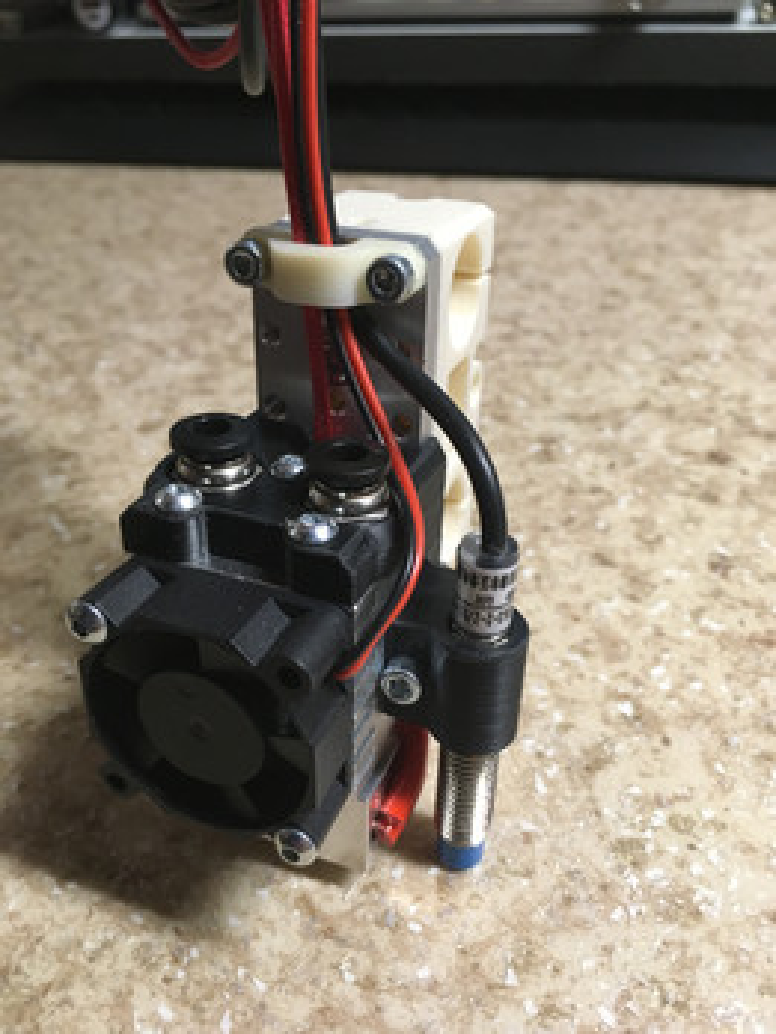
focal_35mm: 29
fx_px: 867
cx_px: 388
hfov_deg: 48.2
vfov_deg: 61.7
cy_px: 517
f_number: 2.2
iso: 200
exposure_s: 1/33
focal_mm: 4.15
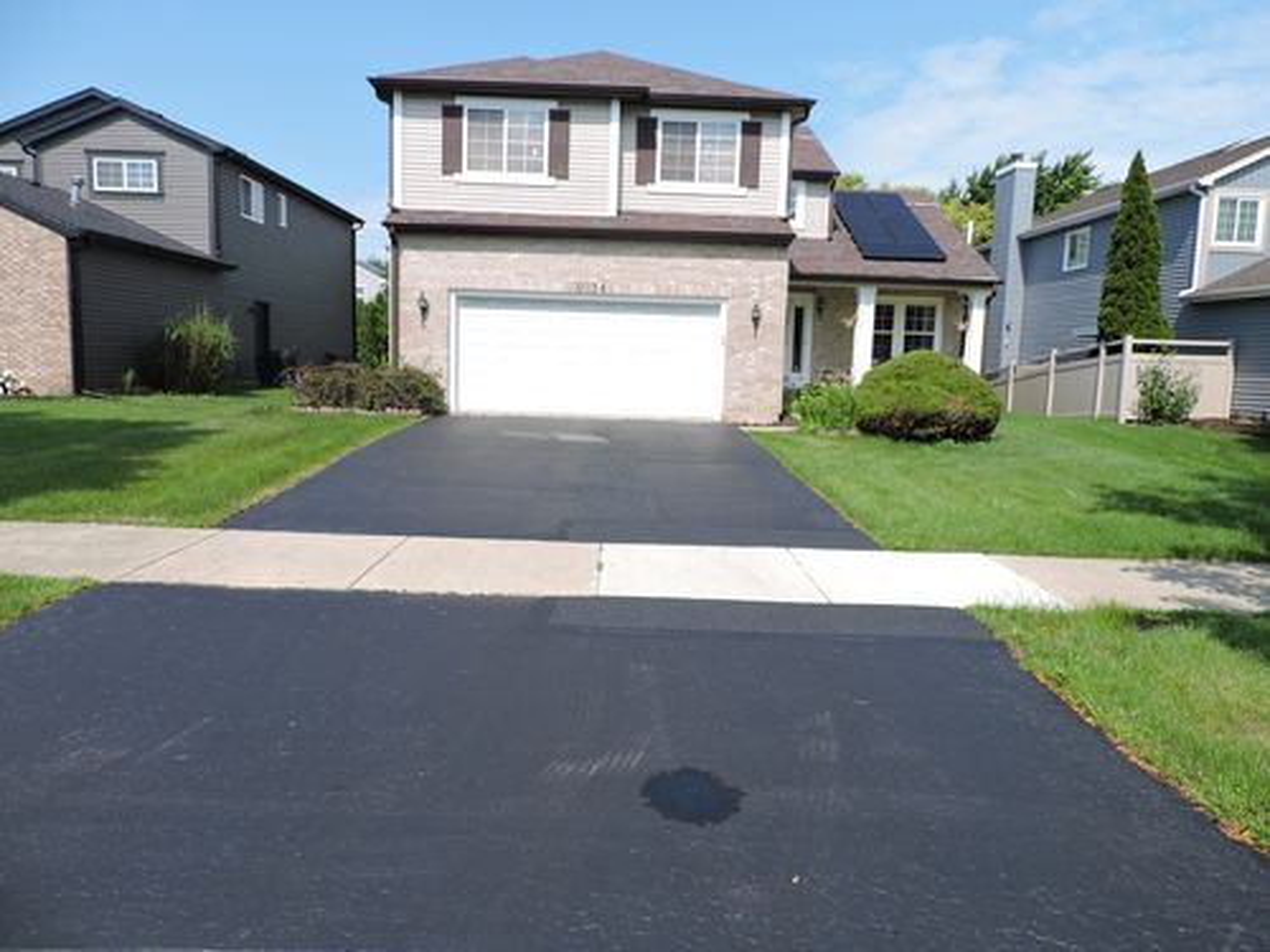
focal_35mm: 24
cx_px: 635
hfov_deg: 71.6
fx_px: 881
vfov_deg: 56.8
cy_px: 476
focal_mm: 4.3
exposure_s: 1/1000
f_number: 3
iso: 100
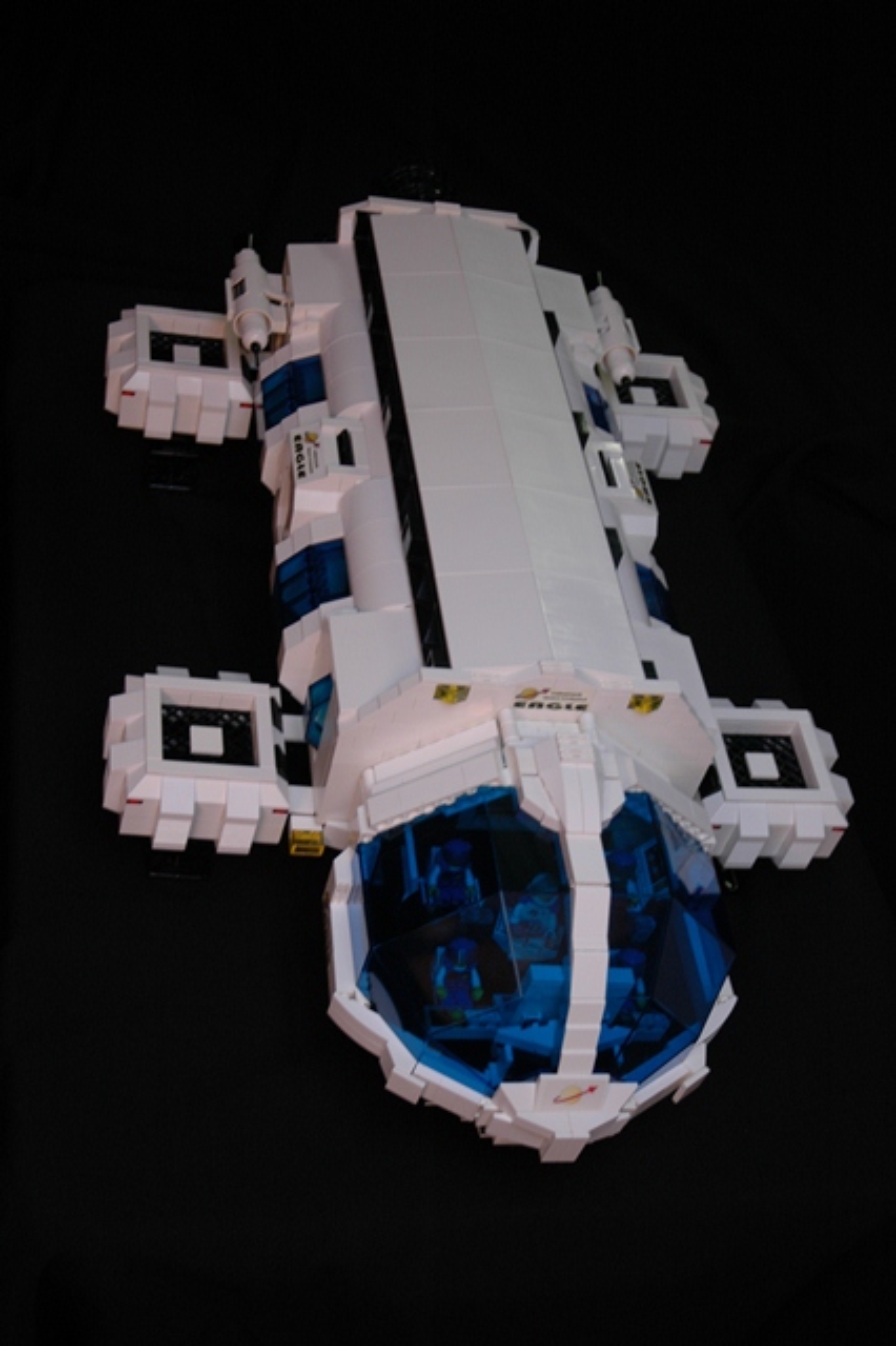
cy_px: 673
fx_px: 1738
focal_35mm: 46
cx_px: 448
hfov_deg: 28.9
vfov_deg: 42.3
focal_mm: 31
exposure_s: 1/30
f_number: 4
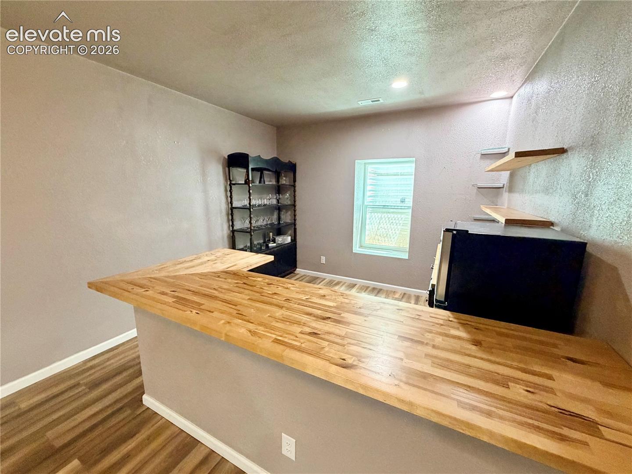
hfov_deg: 102.1
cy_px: 237
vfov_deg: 85.7
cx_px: 316
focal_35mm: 14
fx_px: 256
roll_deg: -0.3
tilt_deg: -10.9
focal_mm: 2.22
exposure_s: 1/60
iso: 400
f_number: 2.2
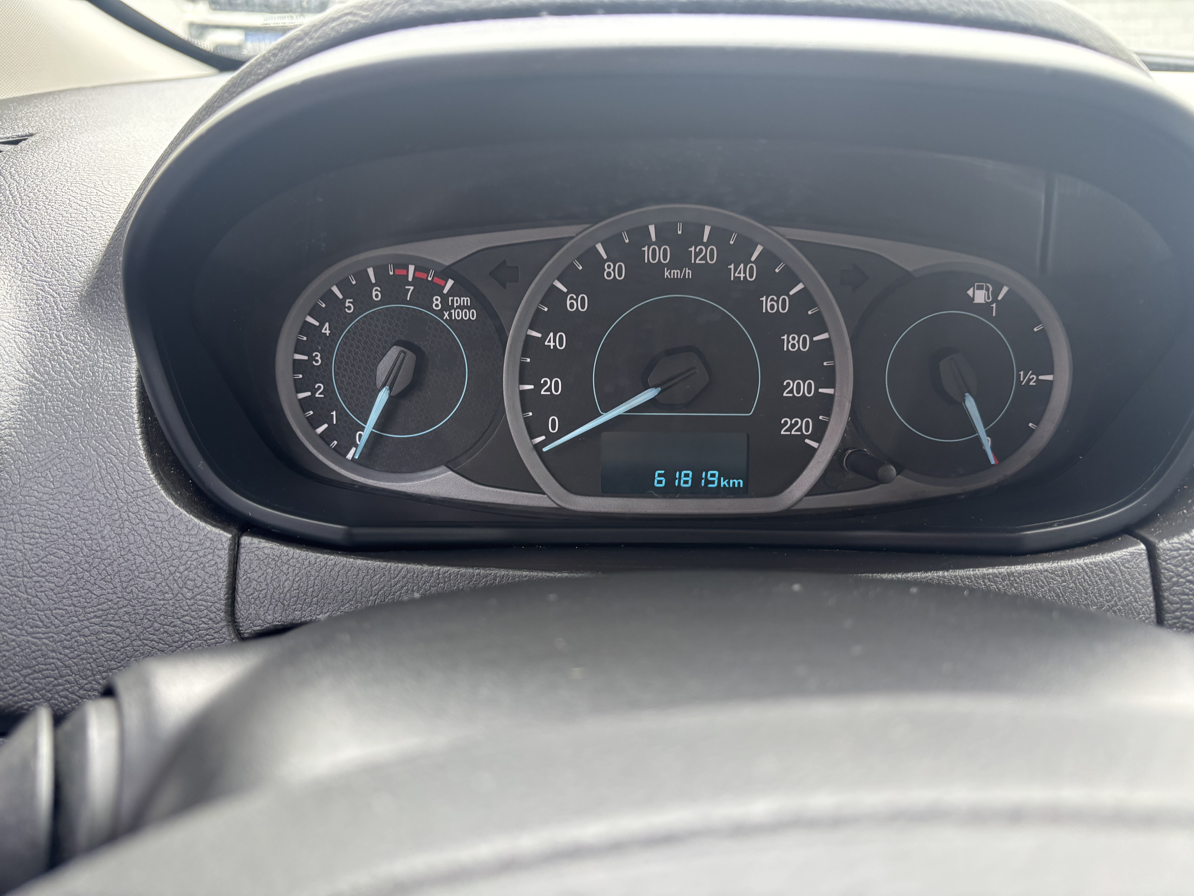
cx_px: 597
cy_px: 448
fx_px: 897
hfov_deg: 67.3
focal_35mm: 26
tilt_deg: -26.5
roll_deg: +1.9
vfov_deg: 53.1
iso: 125
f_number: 1.6
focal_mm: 5.96
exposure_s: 1/121
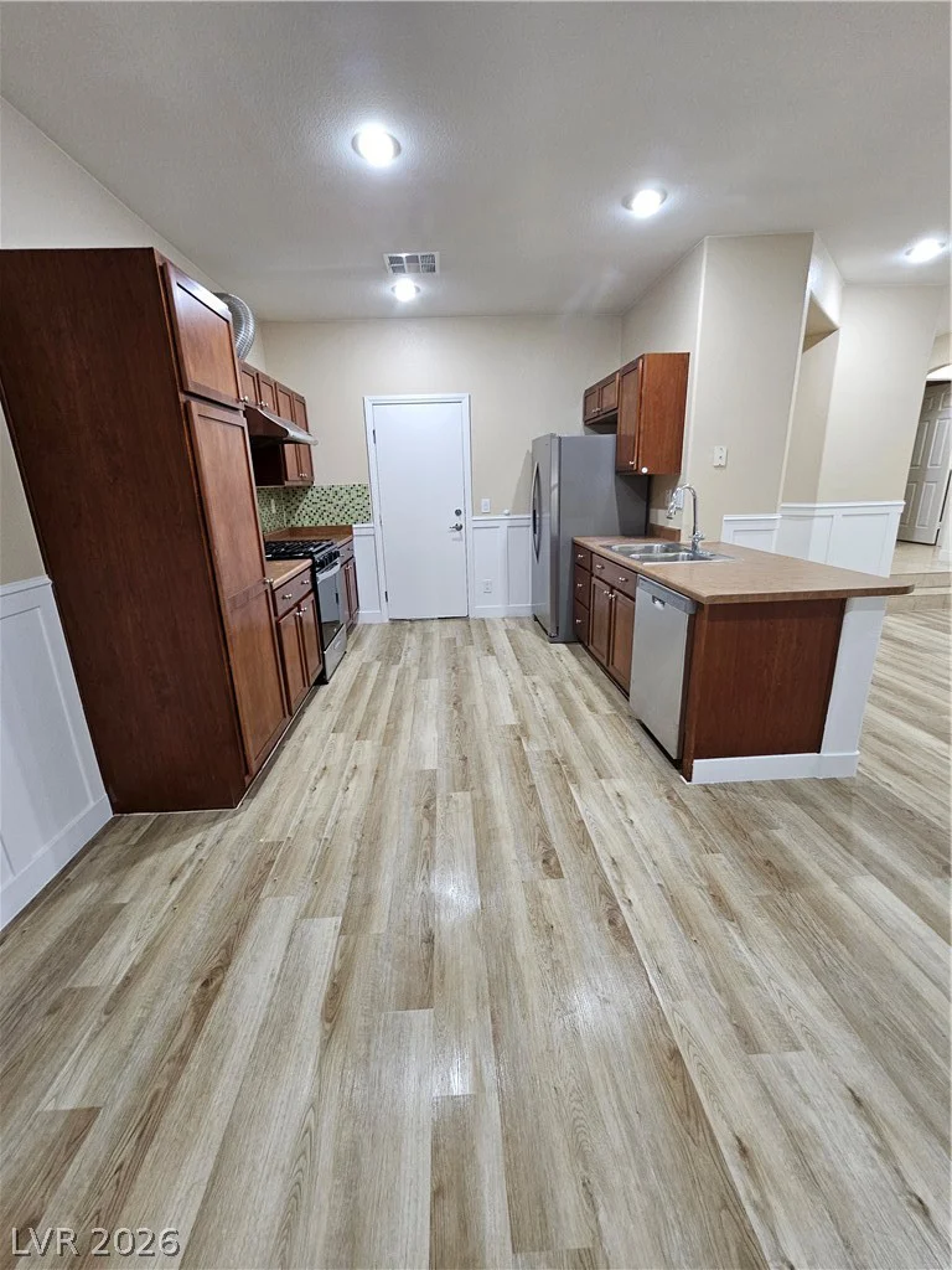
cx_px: 476
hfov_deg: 89.9
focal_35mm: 13
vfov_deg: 106.2
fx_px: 477
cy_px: 635
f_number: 2.2
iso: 320
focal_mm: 2.2
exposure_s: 1/40
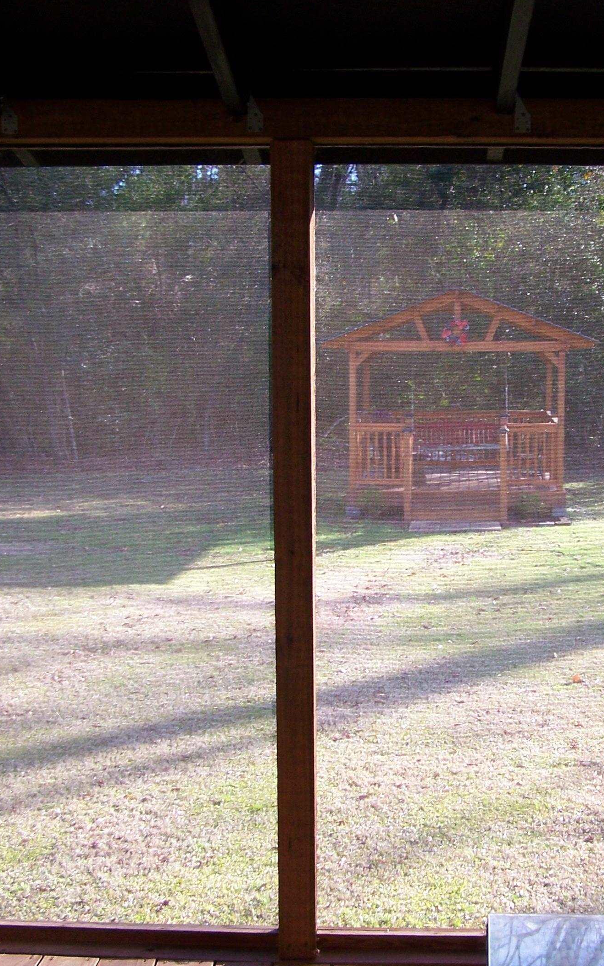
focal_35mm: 54
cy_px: 482
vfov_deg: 37.5
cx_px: 437
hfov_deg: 23.8
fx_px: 1422
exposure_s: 1/100
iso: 80
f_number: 2.8
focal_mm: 6.3
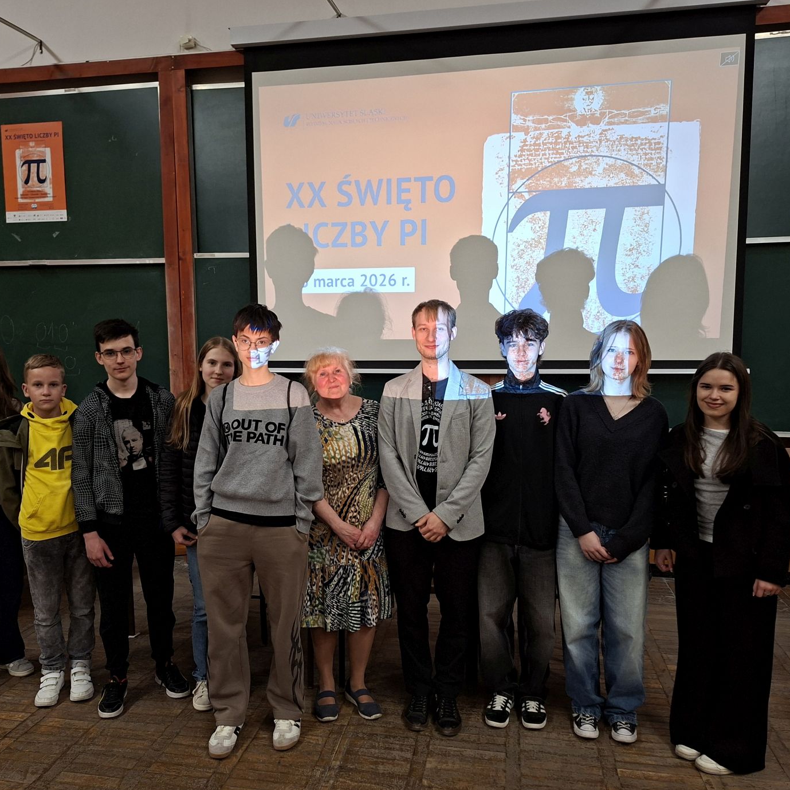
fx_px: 723
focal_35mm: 28
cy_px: 406
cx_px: 380
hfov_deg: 57.3
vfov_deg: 57.3
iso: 200
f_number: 1.8
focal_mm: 5.54
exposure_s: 1/50
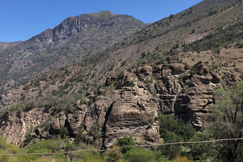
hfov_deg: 61.9
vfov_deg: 43.5
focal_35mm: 30
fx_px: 202
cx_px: 119
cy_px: 89
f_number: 1.8
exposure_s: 1/1600
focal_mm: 3.99
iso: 20
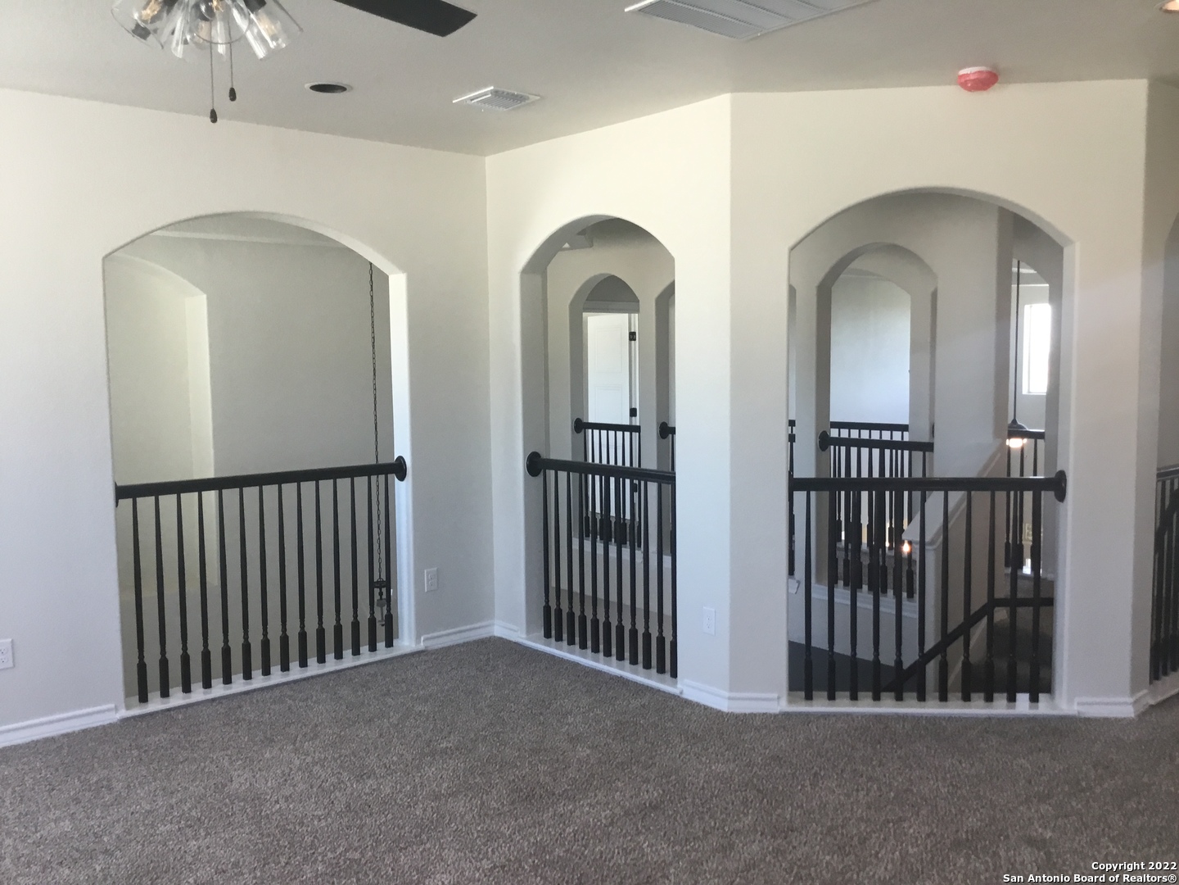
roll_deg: -0.2
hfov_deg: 58.4
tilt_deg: -5.0
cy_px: 442
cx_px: 590
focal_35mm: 31
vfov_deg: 45.4
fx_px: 1056
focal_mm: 3.3
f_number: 2.4
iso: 32
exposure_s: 1/30
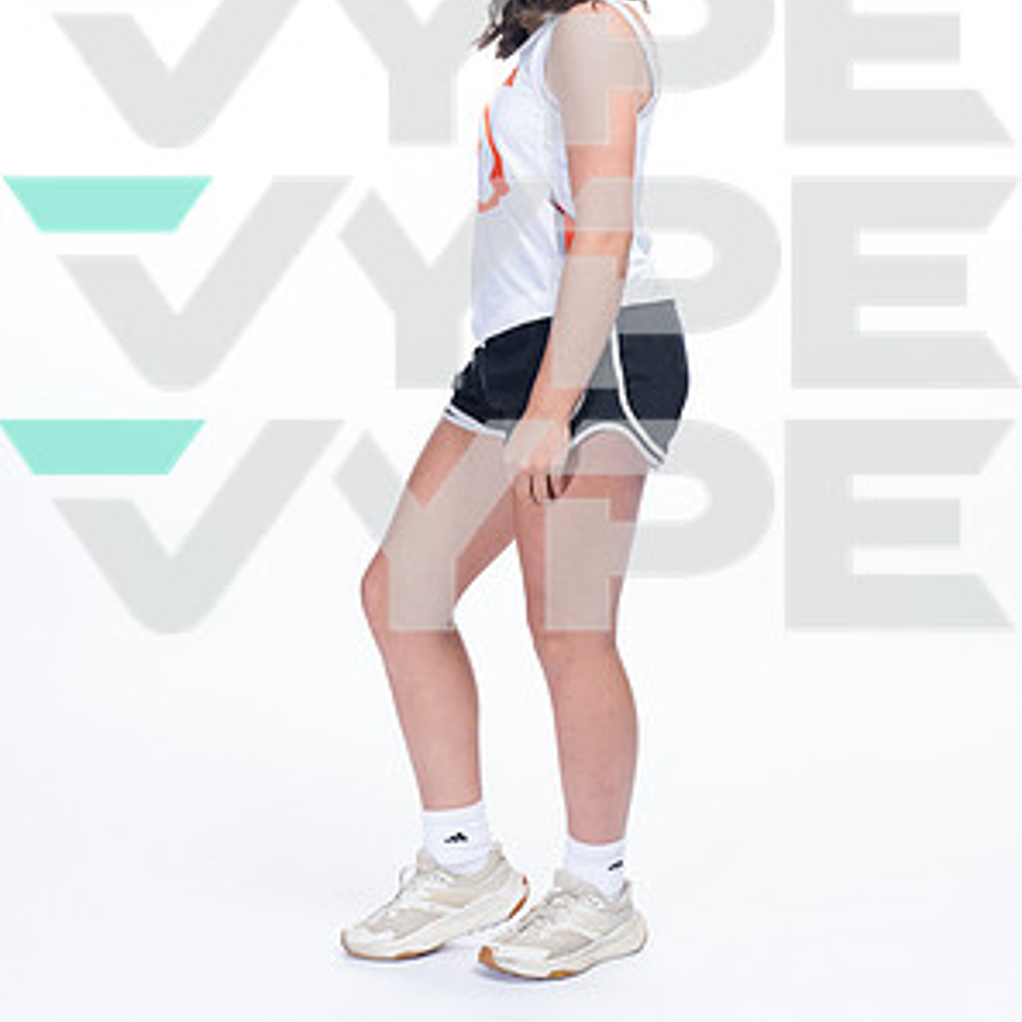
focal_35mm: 76
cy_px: 286
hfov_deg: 22.8
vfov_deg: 22.6
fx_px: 2539
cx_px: 513
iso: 400
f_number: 5.6
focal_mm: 59
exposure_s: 1/250
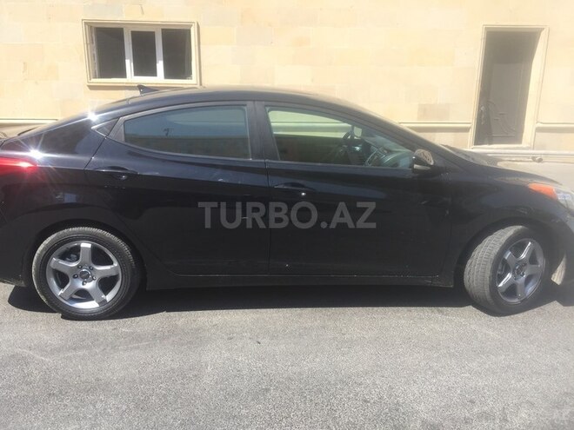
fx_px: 481
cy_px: 215
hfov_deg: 61.7
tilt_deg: -15.1
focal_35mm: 29
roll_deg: -2.6
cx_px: 287
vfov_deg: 48.2
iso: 32
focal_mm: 4.15
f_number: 2.2
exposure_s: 1/638
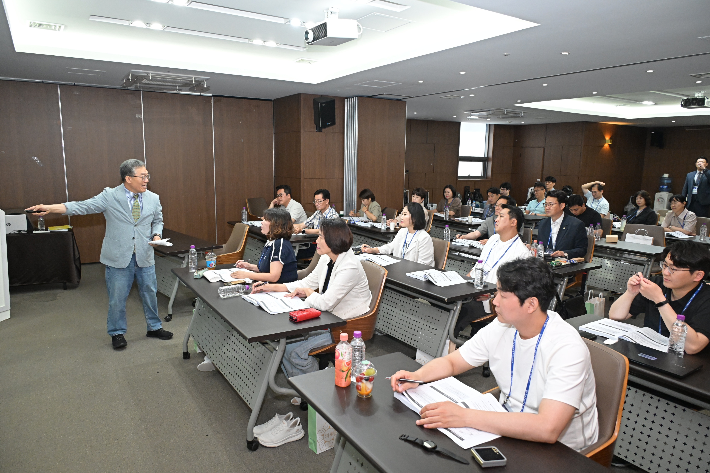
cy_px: 236
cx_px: 355
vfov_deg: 53.1
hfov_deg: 73.7
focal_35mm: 24
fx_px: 473
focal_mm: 24
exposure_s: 1/250
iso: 5000
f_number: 6.3
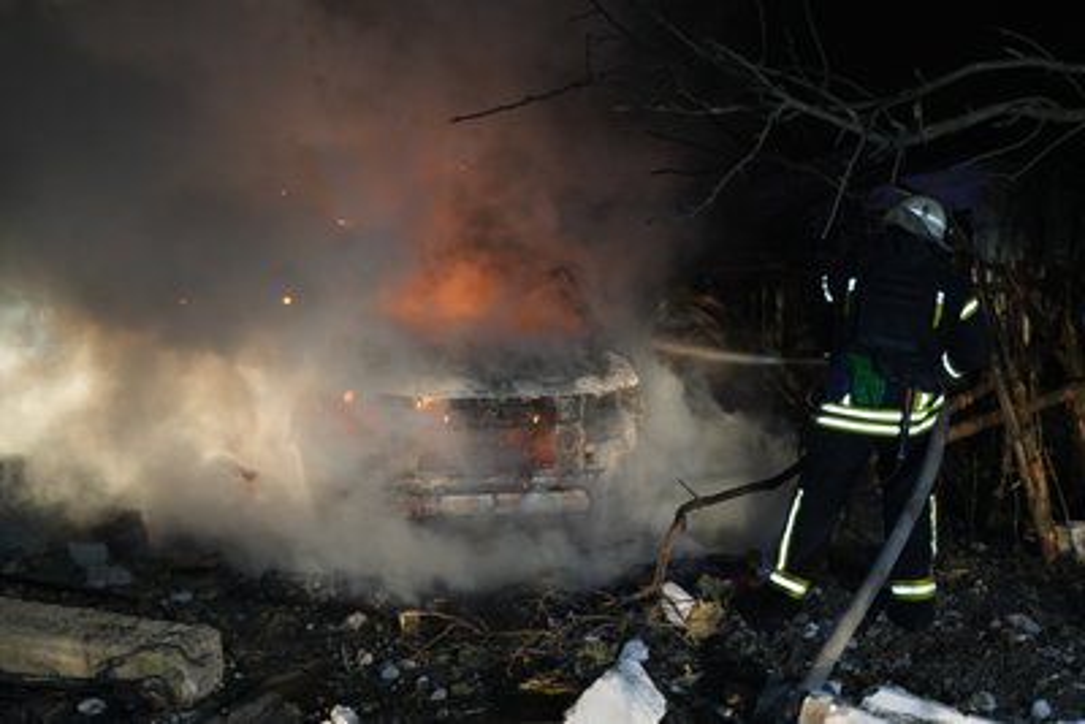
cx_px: 542
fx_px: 1236
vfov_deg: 32.7
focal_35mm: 41
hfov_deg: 47.4
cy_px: 362
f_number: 2.8
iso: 2500
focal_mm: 41
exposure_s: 1/50
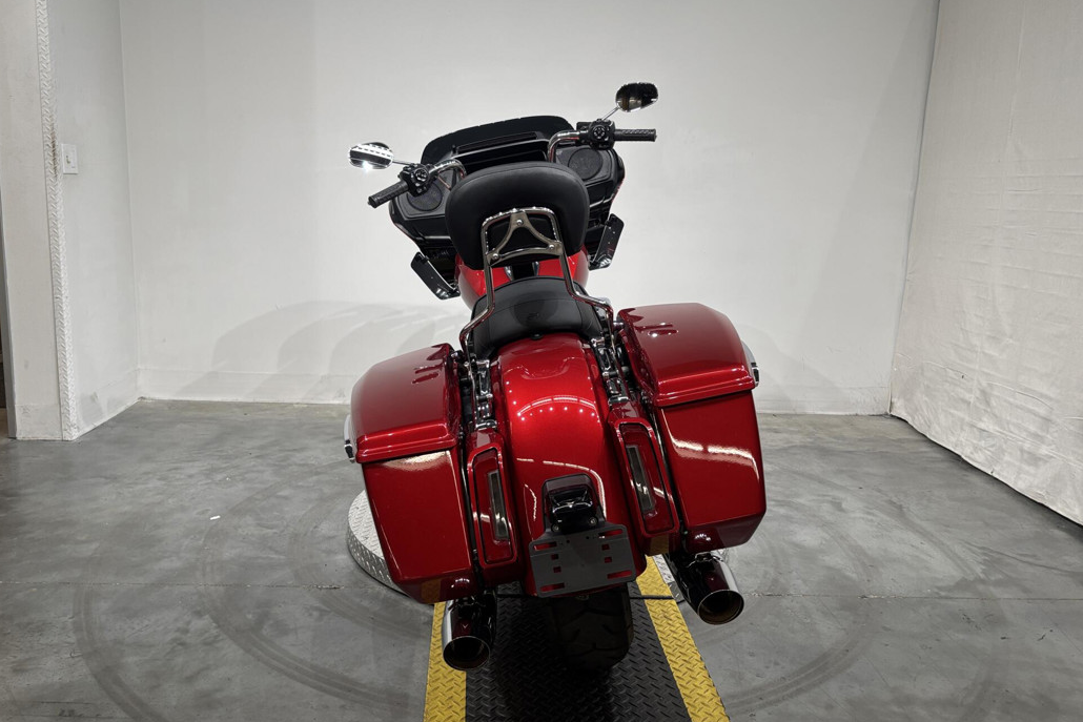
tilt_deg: -10.5
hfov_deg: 65.5
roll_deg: -1.5
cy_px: 346
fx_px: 842
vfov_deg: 46.4
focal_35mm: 28
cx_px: 526
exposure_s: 1/120
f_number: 1.6
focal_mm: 5.96
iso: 100
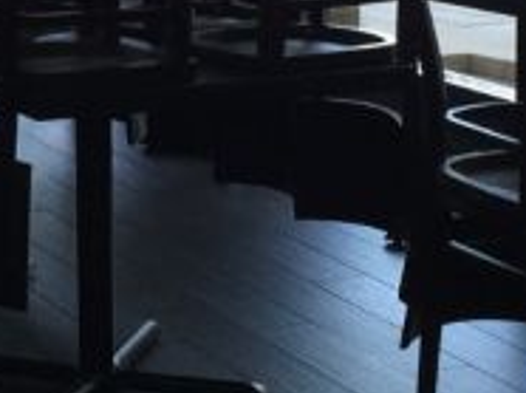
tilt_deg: -9.2
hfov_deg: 15.6
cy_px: 42
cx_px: 25
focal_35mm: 125
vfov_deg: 11.8
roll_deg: +1.3
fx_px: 1897
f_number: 2.2
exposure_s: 1/15
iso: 32
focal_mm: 4.15
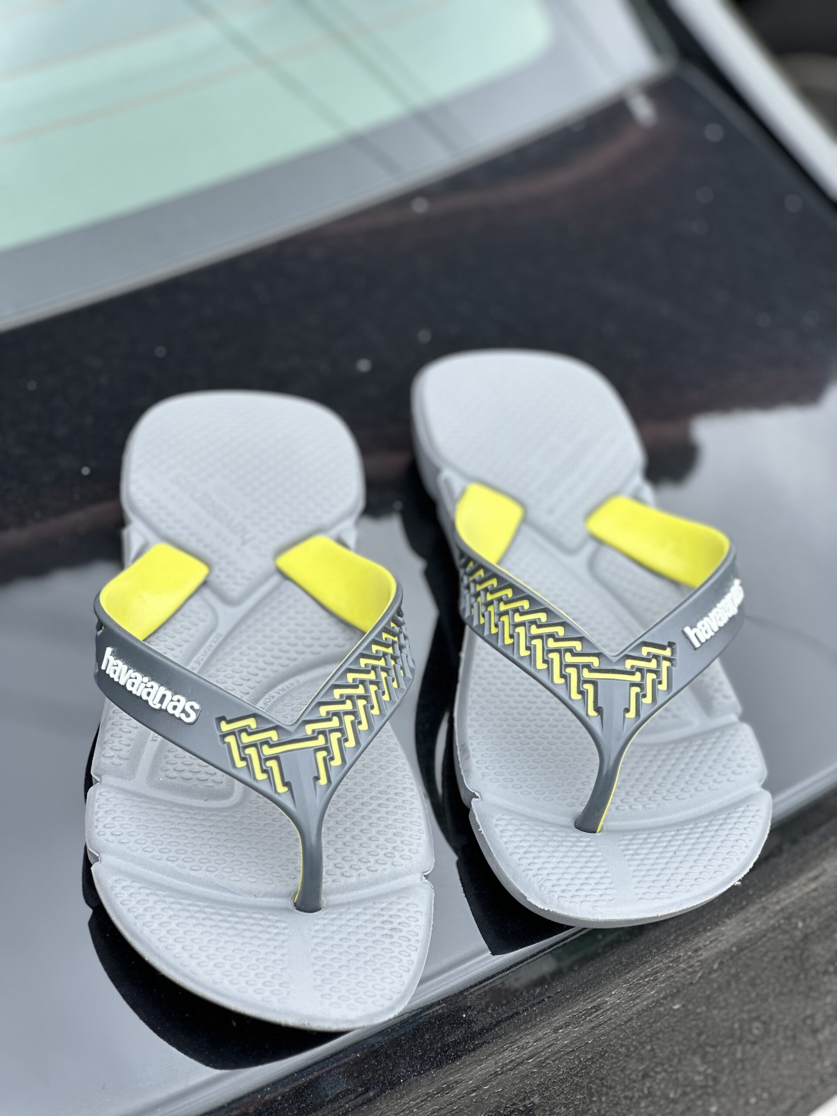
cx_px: 418
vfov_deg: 25.3
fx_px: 2482
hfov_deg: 19.1
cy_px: 558
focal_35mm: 77
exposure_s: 1/245
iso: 25
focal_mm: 9
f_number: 2.8
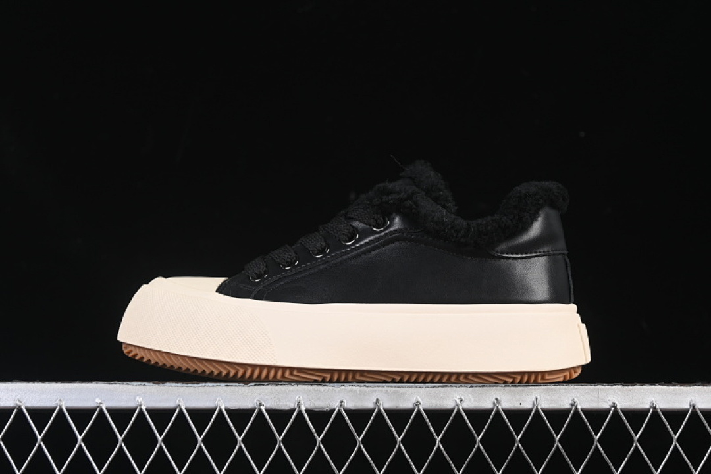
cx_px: 356
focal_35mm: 75
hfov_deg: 27.0
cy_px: 237
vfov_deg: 18.2
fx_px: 1481
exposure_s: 1/60
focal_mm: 50
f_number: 6.3
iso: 160
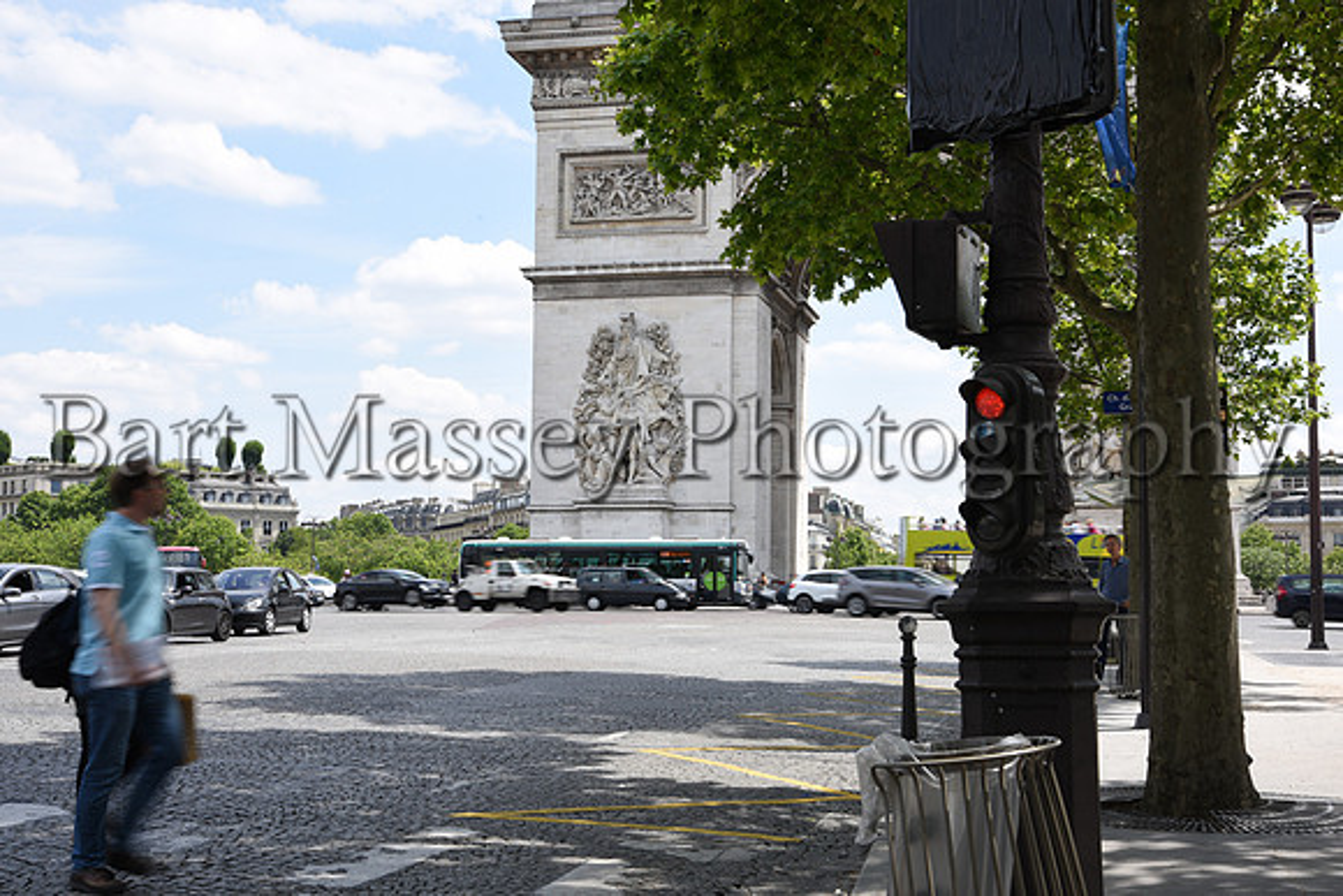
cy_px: 448
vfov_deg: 28.1
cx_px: 672
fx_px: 1791
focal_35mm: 48
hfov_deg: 41.1
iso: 64
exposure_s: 1/25
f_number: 16
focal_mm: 48
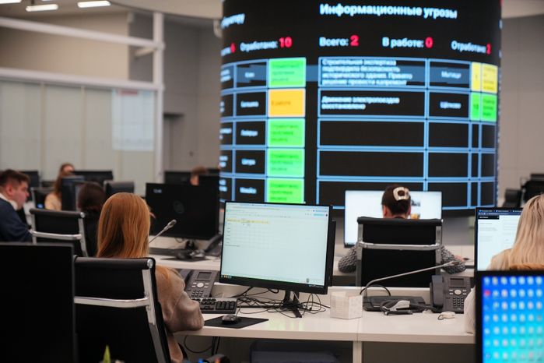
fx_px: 1058
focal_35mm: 70
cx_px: 272
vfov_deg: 19.5
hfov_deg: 28.8
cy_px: 182
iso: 2500
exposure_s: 1/800
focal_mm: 70
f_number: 2.8
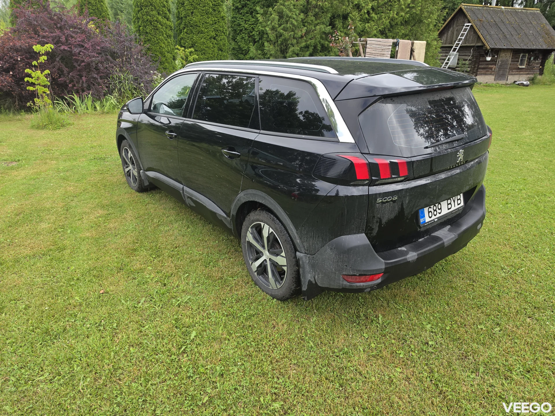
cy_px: 208
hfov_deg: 73.9
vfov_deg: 58.9
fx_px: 369
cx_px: 278
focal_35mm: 23
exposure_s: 1/260
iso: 10
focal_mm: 6.5
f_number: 1.4
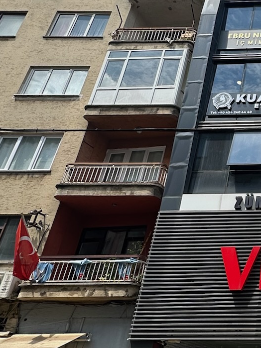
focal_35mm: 41
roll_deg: -2.4
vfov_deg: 45.8
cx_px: 350
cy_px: 185
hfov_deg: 28.2
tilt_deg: +27.3
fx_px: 412
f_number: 2.2
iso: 40
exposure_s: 1/836
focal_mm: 2.22
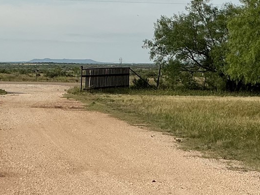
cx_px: 82
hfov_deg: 17.5
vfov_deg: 13.2
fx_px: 842
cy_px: 82
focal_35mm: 112
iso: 25
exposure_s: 1/2801
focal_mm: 3
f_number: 1.8
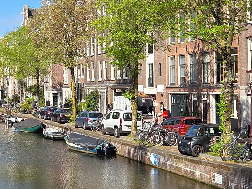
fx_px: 582
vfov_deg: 18.4
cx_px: 53
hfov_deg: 24.1
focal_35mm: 80
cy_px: 88
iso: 80
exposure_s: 1/3502
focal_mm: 5.4
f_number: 1.8
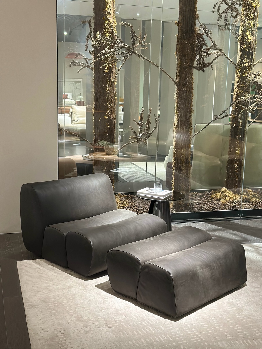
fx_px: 484
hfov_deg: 30.3
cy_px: 174
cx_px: 131
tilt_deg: -10.5
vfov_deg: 39.7
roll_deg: -2.5
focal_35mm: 48
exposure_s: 1/50
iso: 320
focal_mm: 6.86
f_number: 1.78
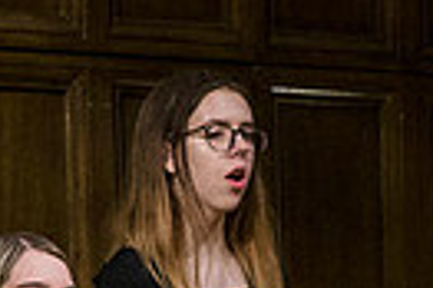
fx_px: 5598
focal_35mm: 466
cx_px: -509
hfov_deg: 4.4
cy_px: 551
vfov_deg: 2.9
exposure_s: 1/250
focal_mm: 70
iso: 1600
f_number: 5
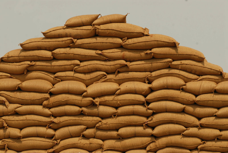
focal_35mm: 168
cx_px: 114
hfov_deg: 12.2
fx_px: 1065
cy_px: 76
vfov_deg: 8.2
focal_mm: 112
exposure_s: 1/250
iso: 125
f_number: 11
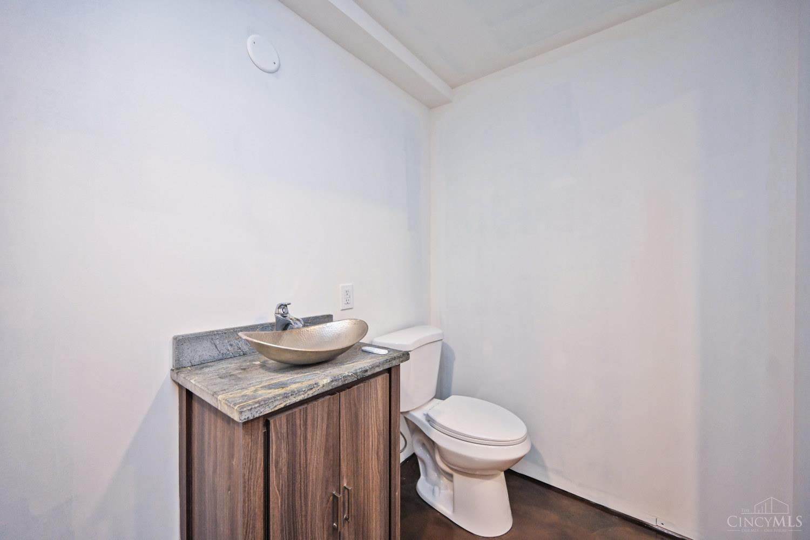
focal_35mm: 14
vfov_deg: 81.2
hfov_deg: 104.3
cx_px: 405
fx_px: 315
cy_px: 270
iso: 720
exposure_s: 1/60
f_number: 4
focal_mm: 14
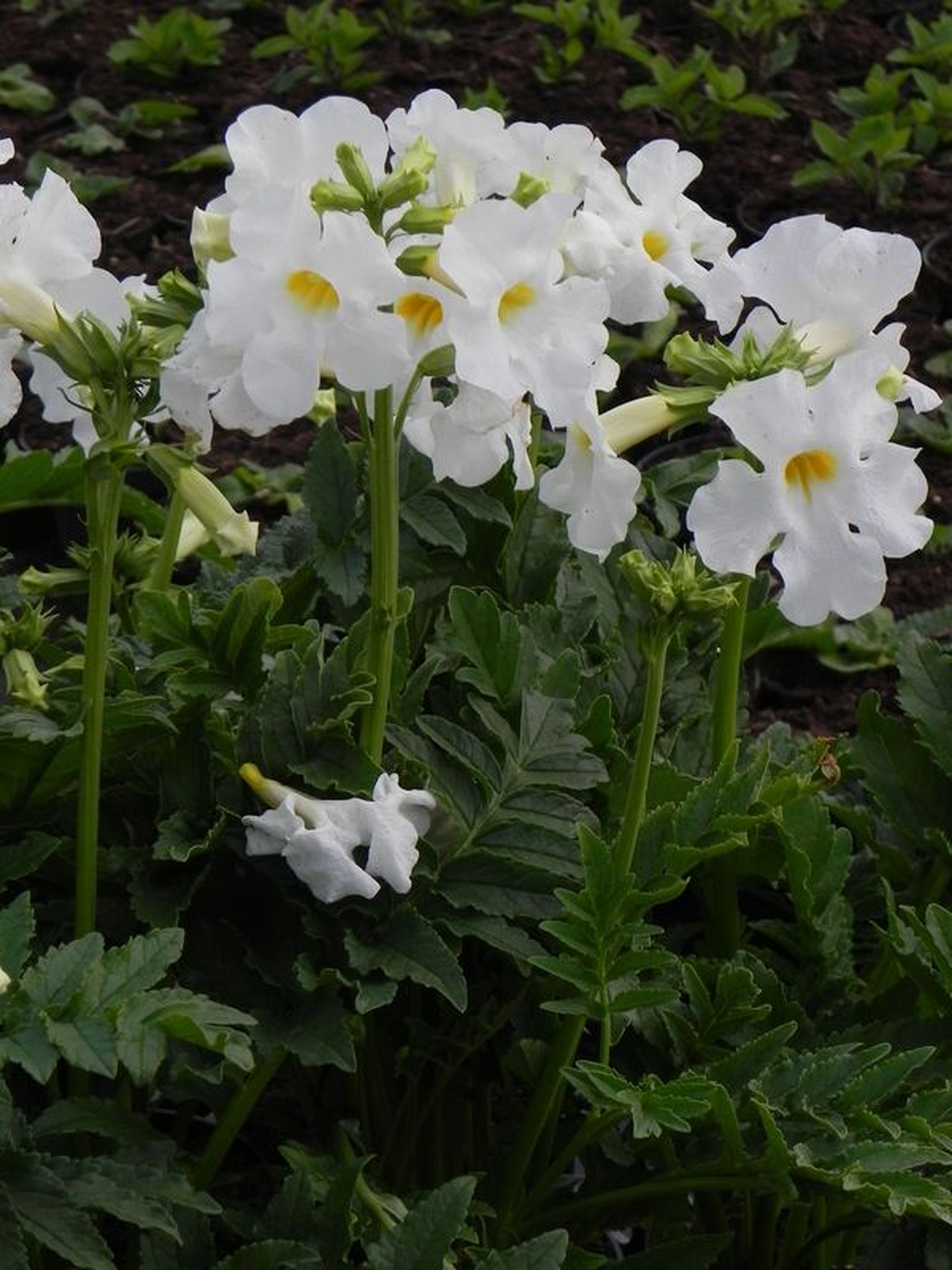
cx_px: 476
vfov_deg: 20.7
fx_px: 3484
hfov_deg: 15.6
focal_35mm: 95
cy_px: 635
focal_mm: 16.9
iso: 160
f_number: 4.5
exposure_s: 1/640
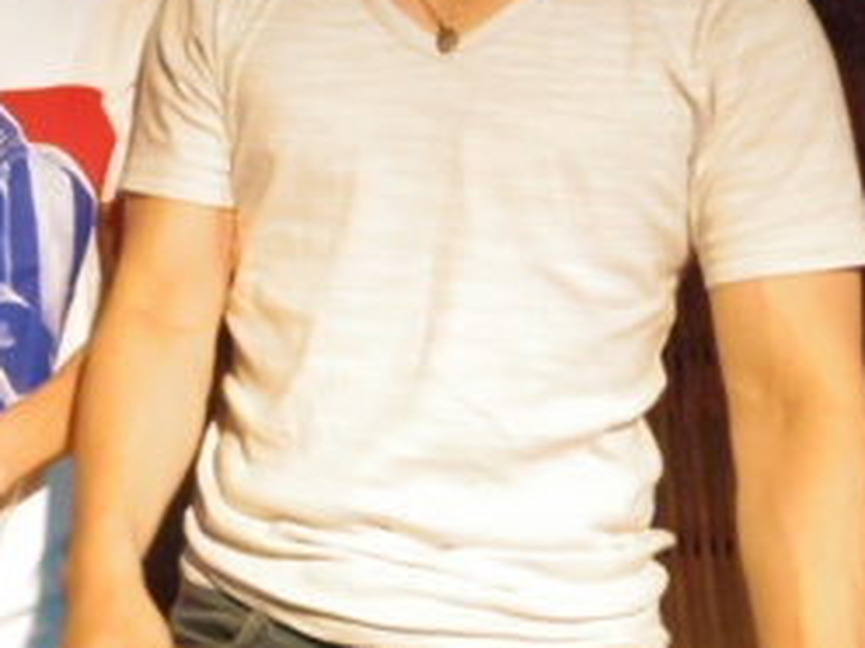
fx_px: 2049
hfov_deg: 21.8
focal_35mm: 82
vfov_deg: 17.5
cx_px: -213
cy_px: -30
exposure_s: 1/100
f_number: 4.5
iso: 2500
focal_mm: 5.3
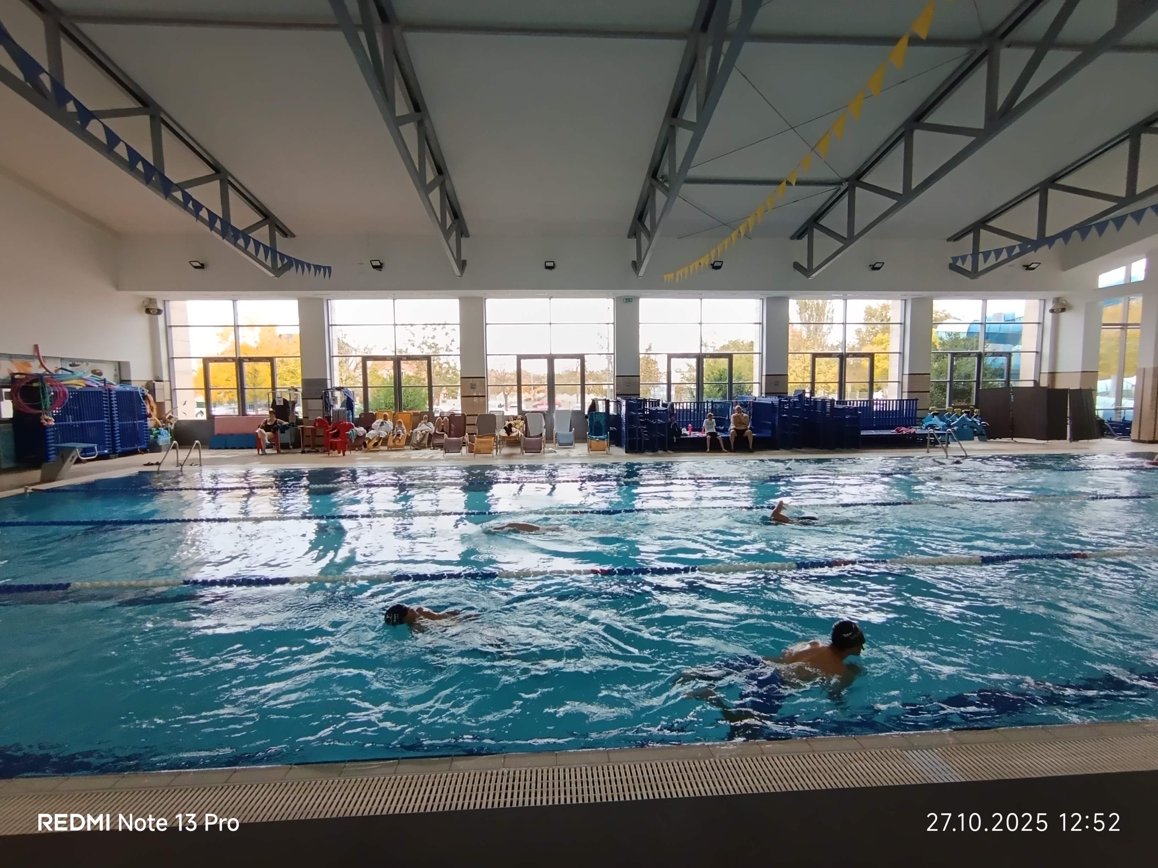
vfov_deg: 78.1
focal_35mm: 16
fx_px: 535
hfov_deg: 94.5
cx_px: 579
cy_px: 434
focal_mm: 1.65
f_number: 2.2
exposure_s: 1/100
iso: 200
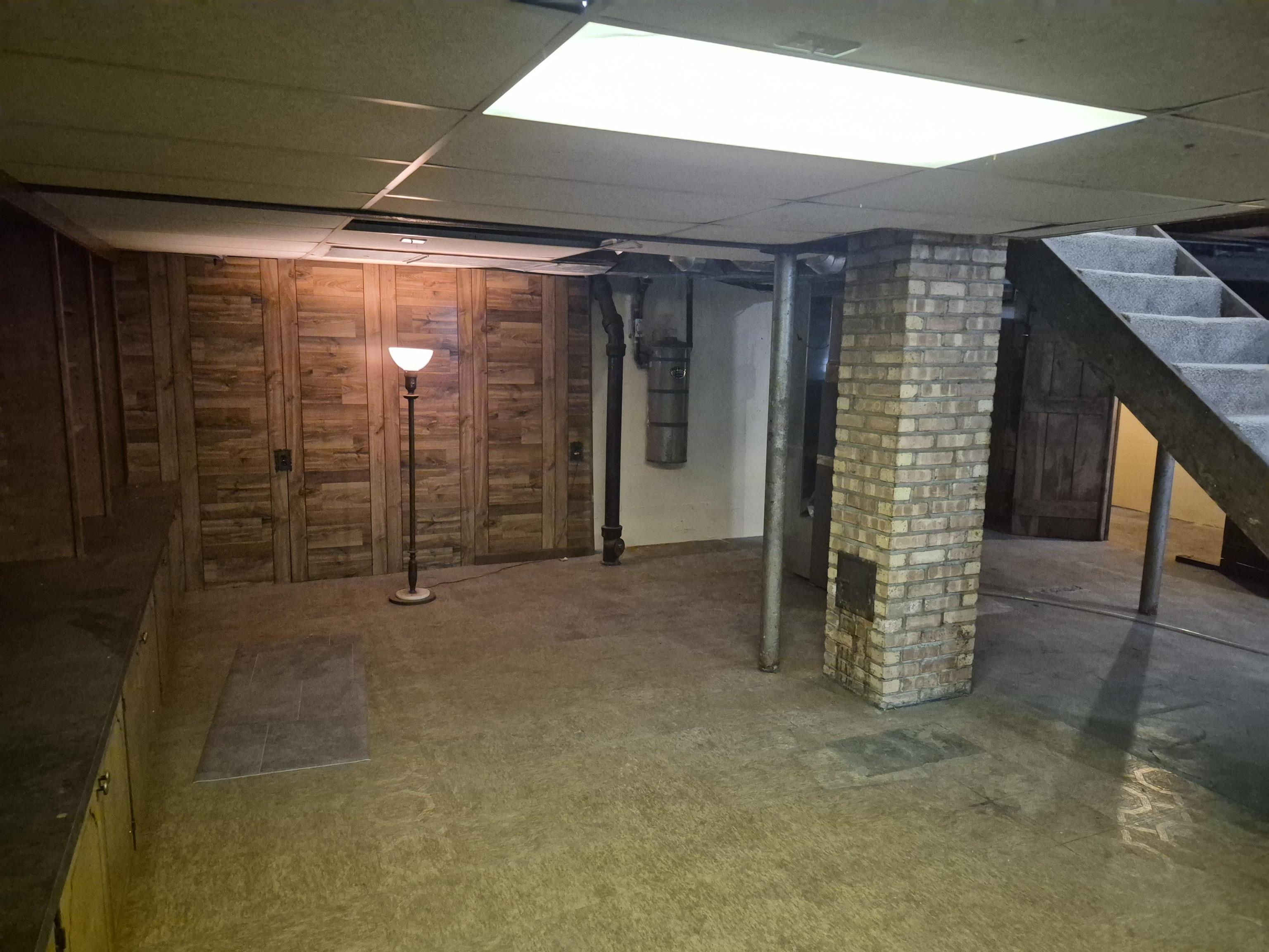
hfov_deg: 73.9
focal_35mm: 23
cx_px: 634
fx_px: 843
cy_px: 476
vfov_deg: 58.9
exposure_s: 1/120
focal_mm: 5.4
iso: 2500
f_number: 1.8
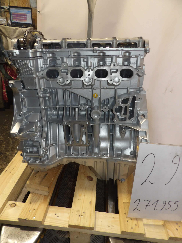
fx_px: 168
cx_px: 91
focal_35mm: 24
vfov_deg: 71.6
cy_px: 122
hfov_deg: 56.8
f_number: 3.2
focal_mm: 4.3
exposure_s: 1/60
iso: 200
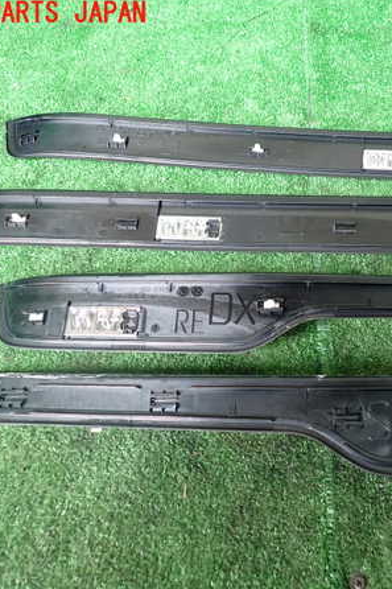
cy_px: 294
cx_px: 302
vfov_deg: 54.5
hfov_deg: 36.8
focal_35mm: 35
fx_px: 572
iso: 200
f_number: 2
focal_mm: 4.5
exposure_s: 1/50
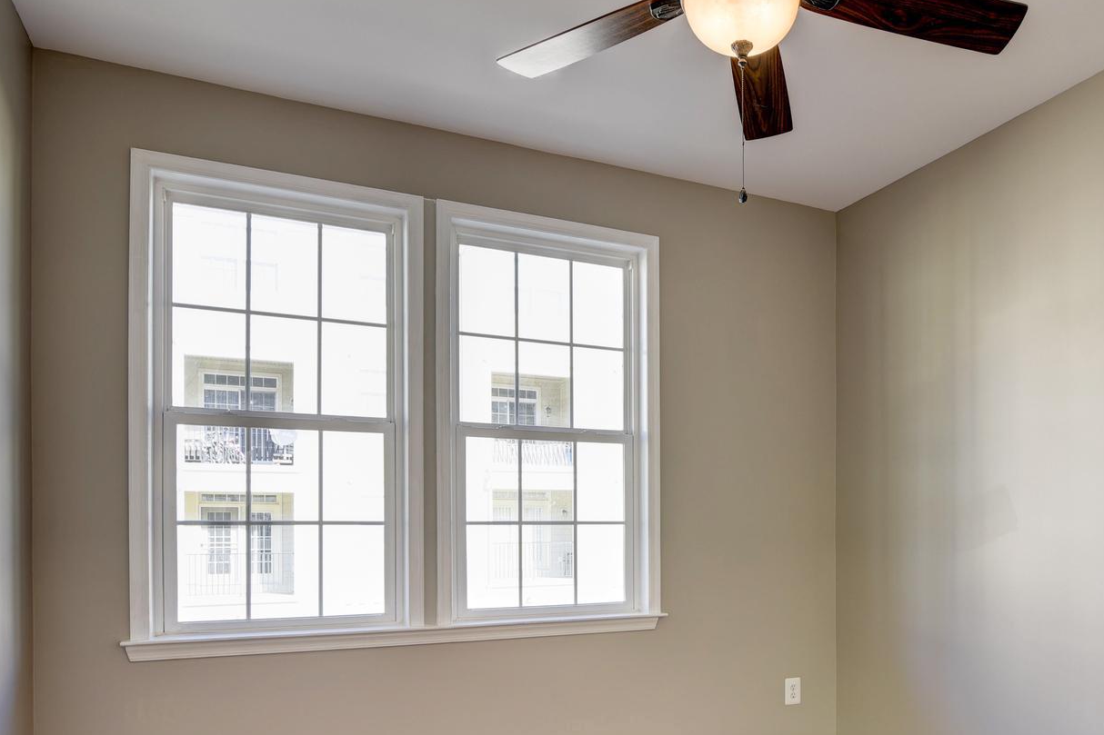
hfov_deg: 66.2
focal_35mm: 27
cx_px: 703
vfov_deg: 46.7
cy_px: 523
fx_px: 828
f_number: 6.3
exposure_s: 1/13
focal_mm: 16
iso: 100
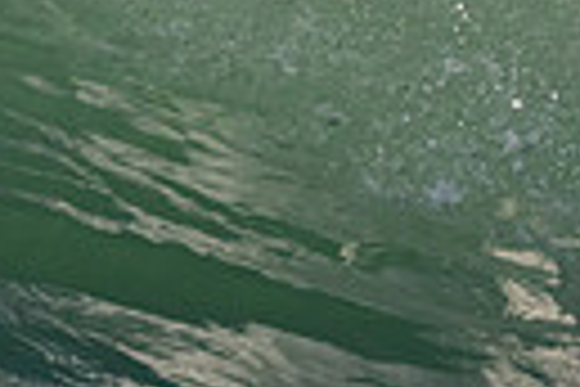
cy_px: 83
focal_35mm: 3604
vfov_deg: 0.4
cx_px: 1200
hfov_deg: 0.6
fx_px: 58060
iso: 2800
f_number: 11
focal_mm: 800
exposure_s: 1/2000
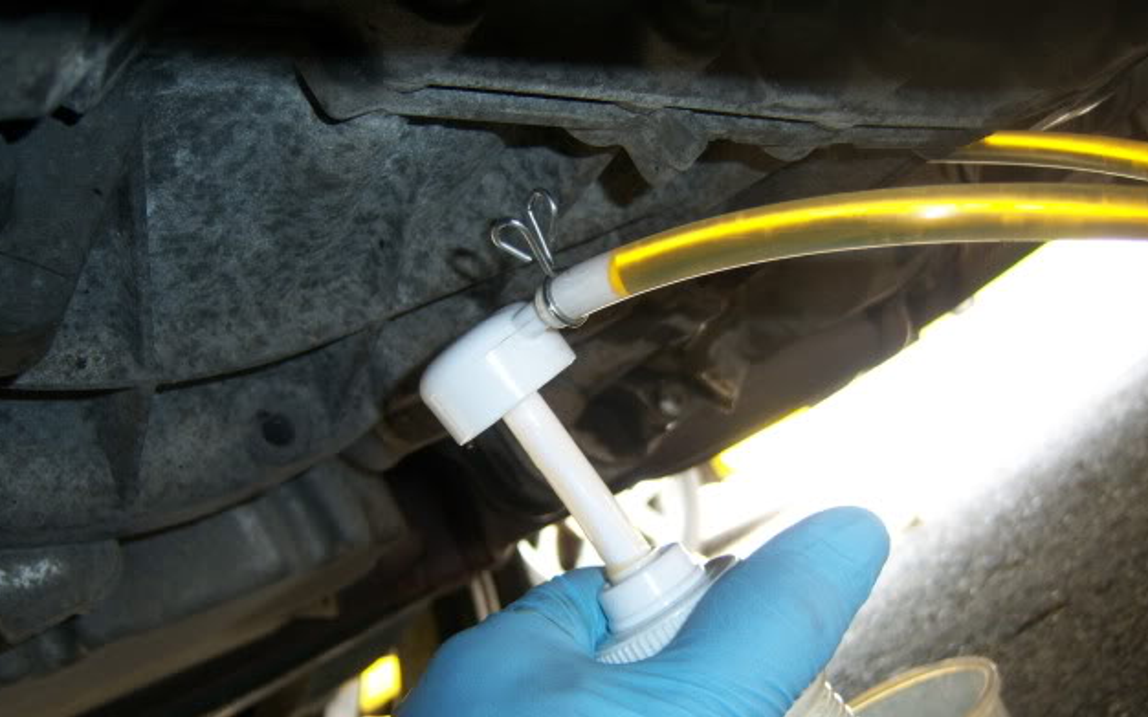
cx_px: 574
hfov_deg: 50.4
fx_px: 1220
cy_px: 438
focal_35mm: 39
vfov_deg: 32.6
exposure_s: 1/60
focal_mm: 7.5
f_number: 2.8
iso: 80
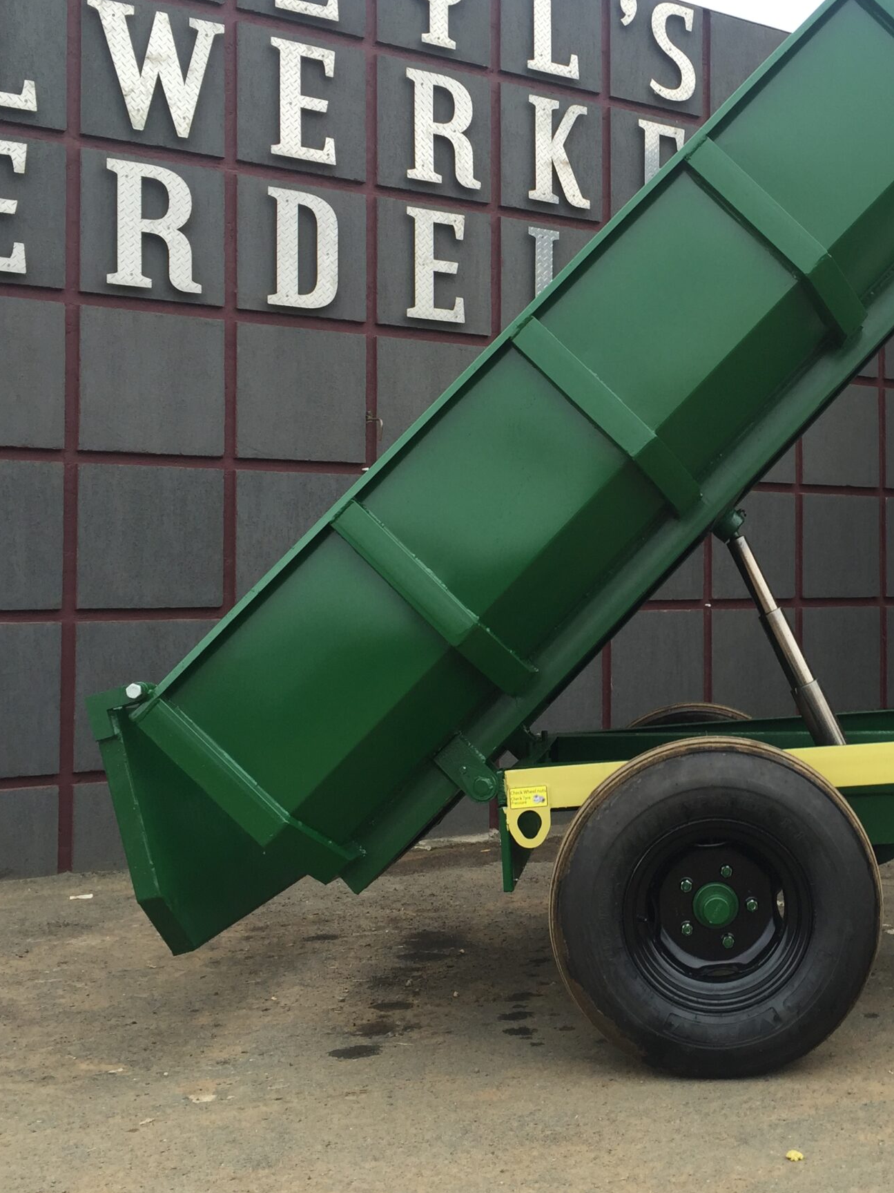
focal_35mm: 43
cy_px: 537
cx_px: 692
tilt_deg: +0.9
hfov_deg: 32.8
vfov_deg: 43.8
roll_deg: -0.5
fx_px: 1481
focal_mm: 4.15
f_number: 2.2
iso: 32
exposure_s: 1/439
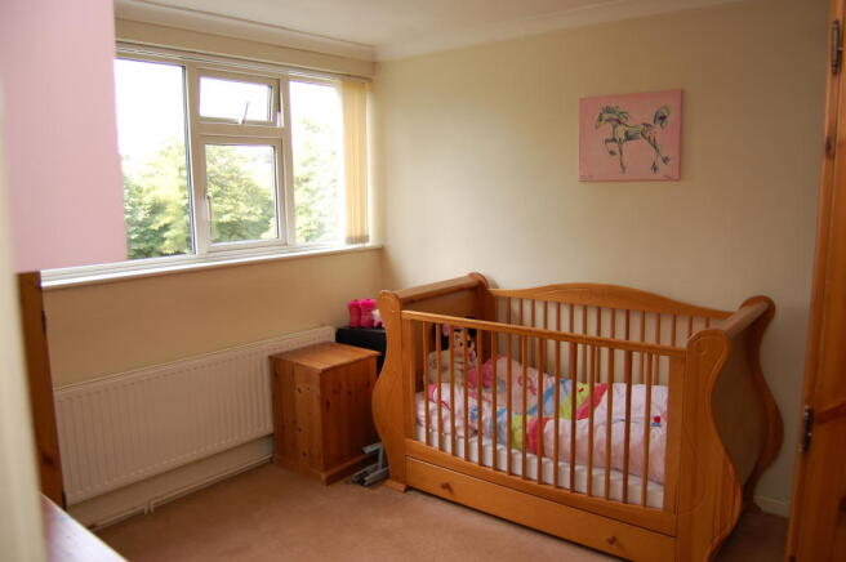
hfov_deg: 67.4
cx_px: 423
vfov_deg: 47.8
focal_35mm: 27
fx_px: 634
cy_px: 281
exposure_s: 1/60
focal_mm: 18
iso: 200
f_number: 4
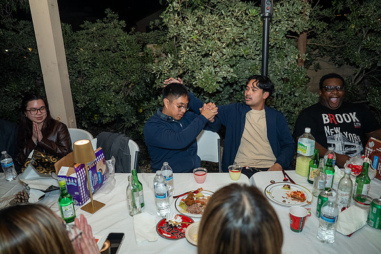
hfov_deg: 73.7
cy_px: 127
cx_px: 190
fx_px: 254
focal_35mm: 24
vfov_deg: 53.2
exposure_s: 1/160
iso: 1000
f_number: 2.8
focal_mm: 24
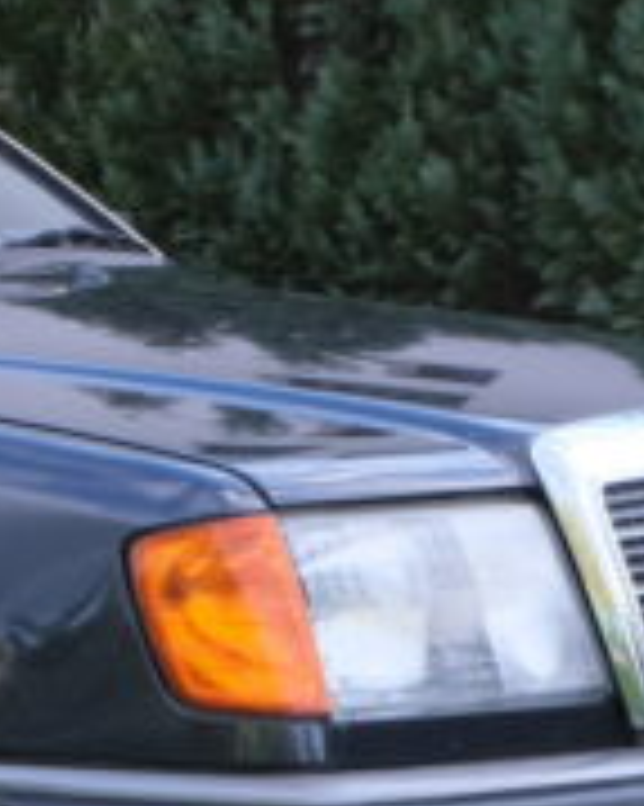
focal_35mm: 205
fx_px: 4888
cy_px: 410
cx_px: -468
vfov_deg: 9.4
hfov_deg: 7.3
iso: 320
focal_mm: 34.3
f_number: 4.5
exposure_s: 1/150
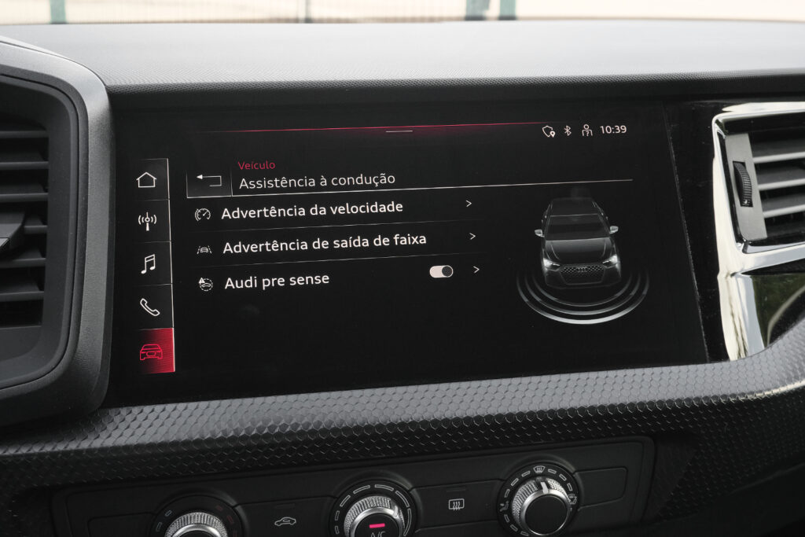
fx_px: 917
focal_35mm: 41
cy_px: 268
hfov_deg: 47.4
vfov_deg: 32.6
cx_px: 402
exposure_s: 1/160
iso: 2000
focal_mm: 27.1
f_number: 9
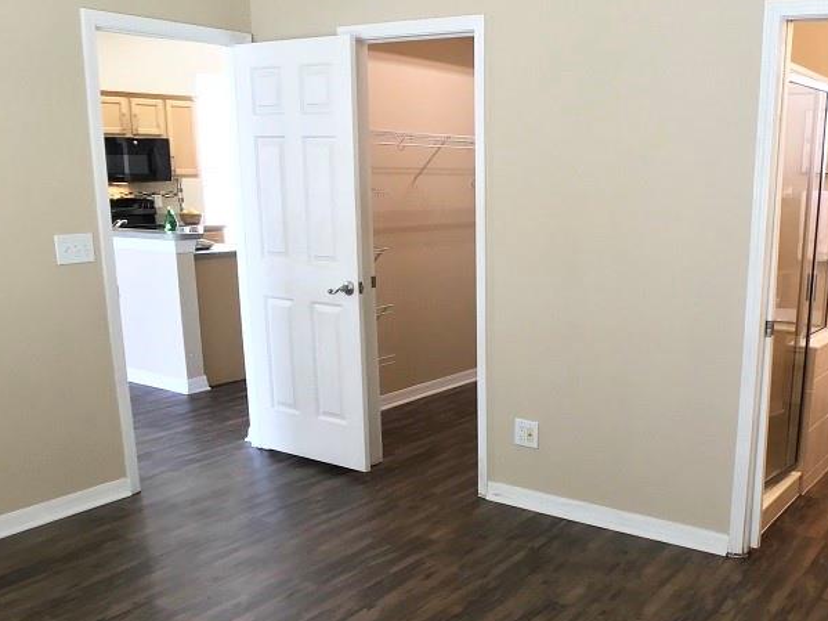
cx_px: 605
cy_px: 432
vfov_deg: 27.3
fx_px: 1267
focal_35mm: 53
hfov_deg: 35.5
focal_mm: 3.3
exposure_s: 1/30
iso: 64
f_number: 2.4
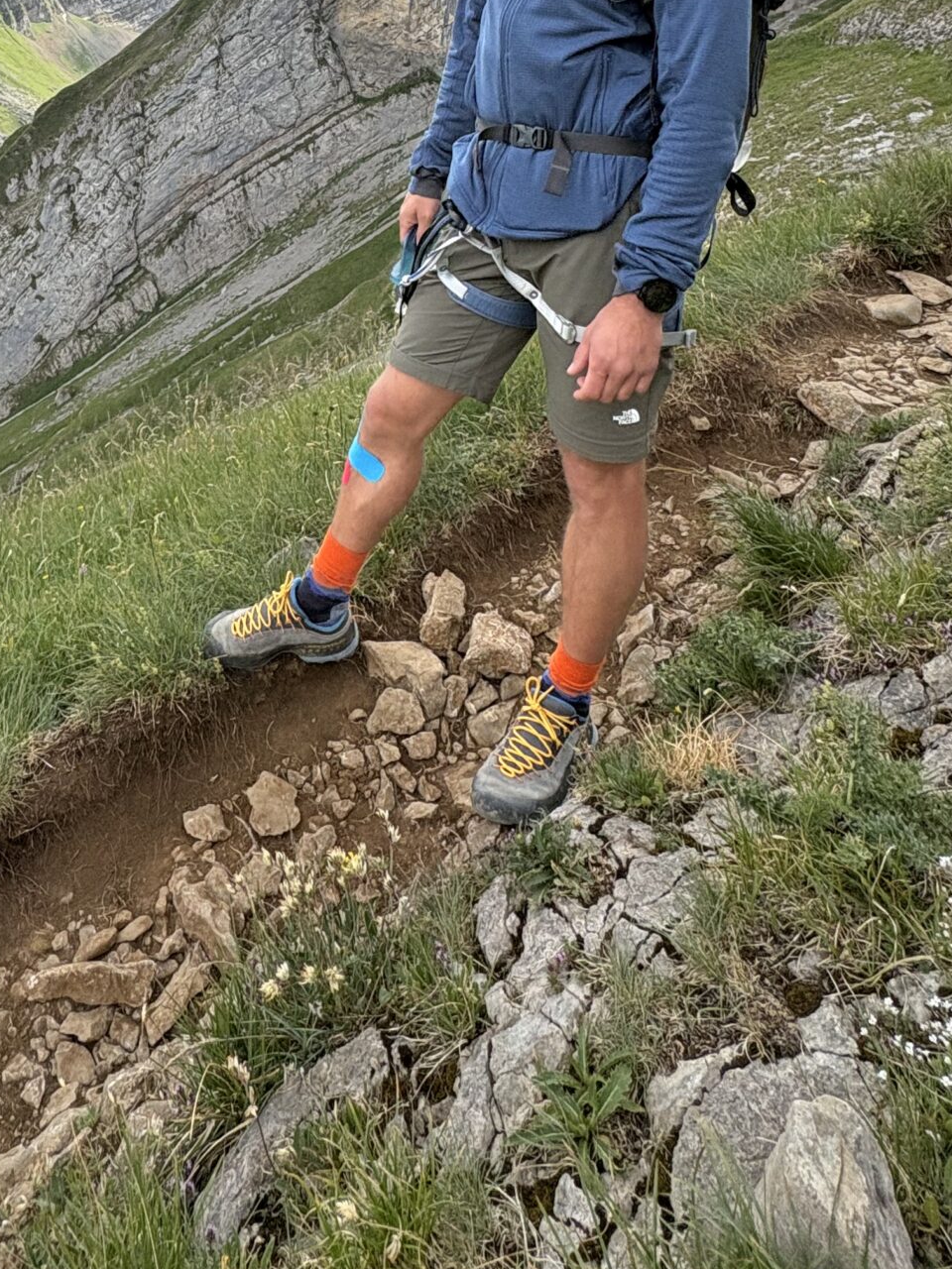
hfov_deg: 47.7
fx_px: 1027
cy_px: 40
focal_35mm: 28
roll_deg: -3.2
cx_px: 230
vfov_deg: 52.4
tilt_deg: -3.3
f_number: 2.2
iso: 64
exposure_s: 1/1748
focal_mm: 2.22
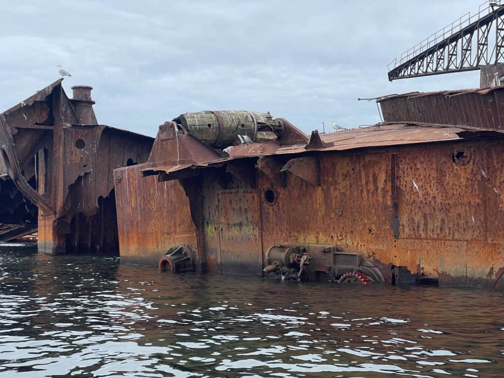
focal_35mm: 52
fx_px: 757
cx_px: 252
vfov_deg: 28.0
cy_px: 189
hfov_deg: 36.8
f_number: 2
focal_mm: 6
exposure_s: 1/311
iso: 25
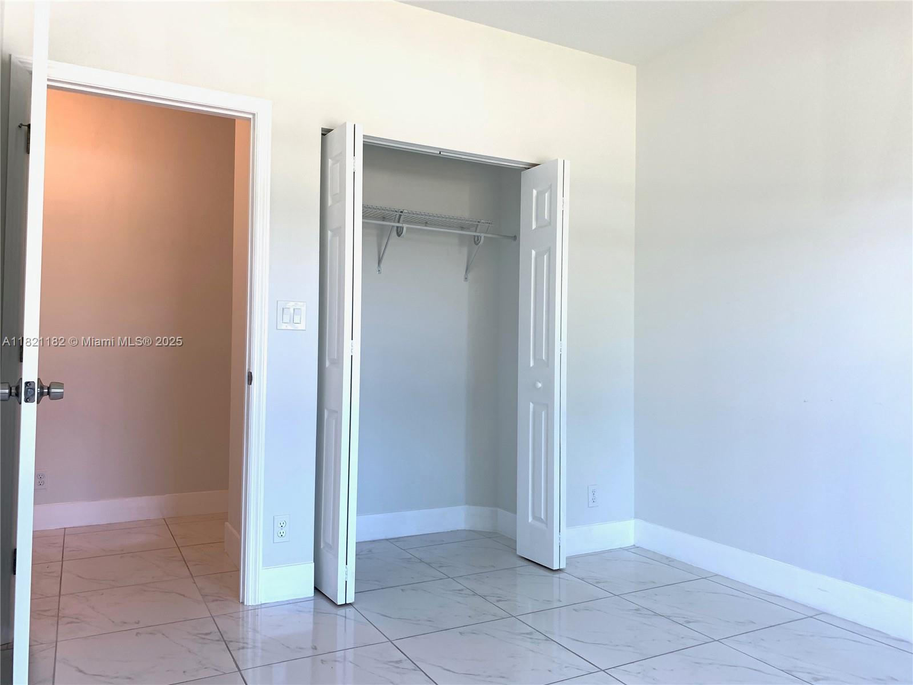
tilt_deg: +0.4
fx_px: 686
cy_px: 342
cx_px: 456
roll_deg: -0.7
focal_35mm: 26
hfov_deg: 67.3
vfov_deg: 53.1
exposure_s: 1/121
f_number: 1.8
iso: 64
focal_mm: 4.25
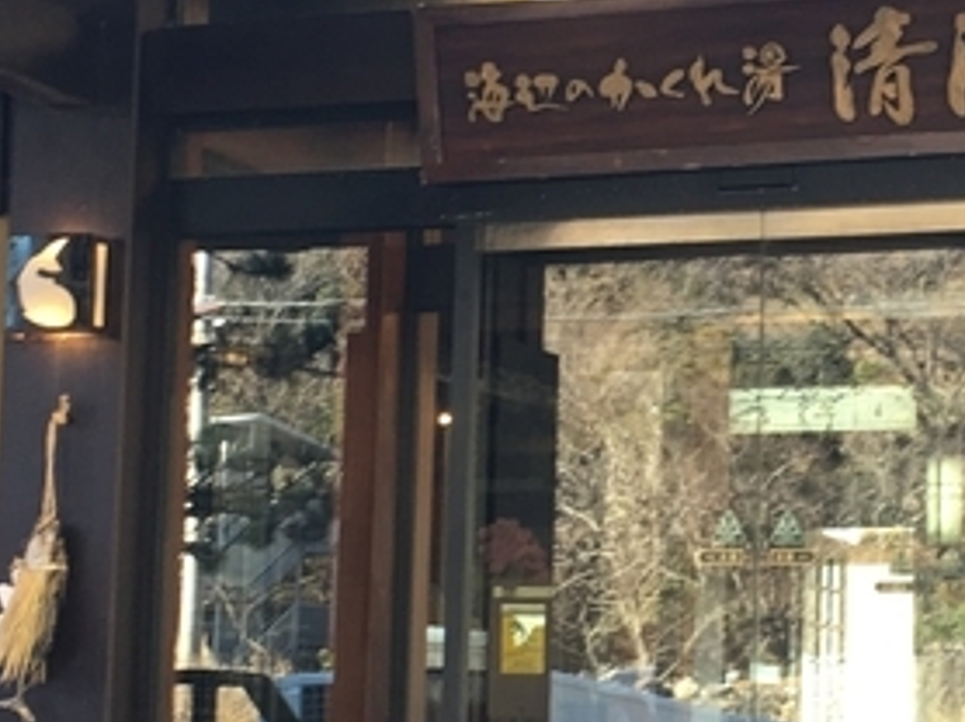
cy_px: 458
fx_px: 2980
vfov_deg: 13.8
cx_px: 767
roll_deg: -2.2
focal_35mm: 107
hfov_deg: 18.2
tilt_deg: +7.4
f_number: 2.2
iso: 32
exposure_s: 1/60
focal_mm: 4.15
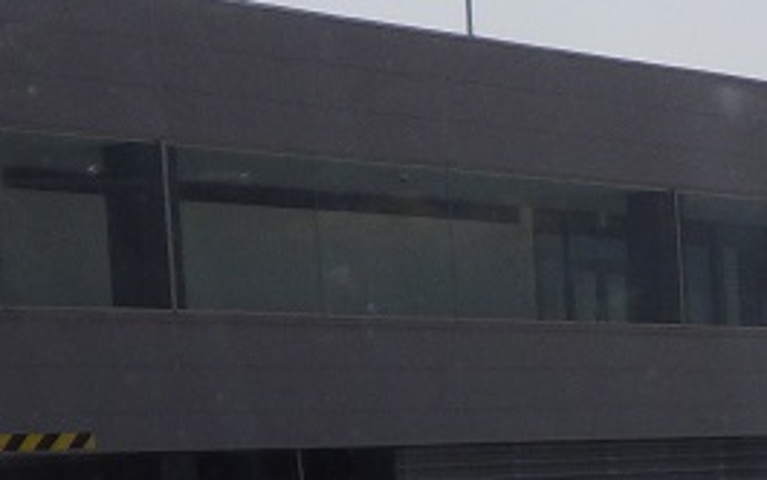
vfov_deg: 9.8
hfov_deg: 15.7
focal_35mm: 129
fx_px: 2698
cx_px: 863
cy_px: 787
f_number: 4.2
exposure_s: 1/1000
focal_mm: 5
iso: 125
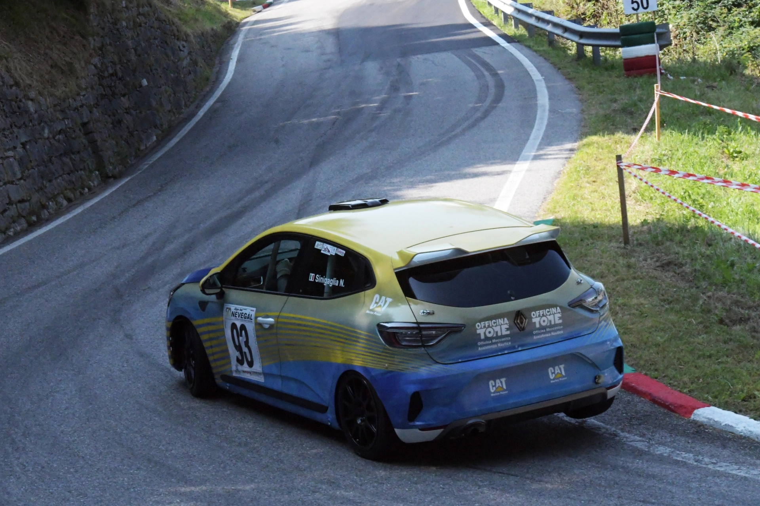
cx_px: 380
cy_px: 253
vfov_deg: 12.5
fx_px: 2322
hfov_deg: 18.6
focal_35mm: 110
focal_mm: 55
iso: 3200
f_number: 22
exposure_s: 1/1000
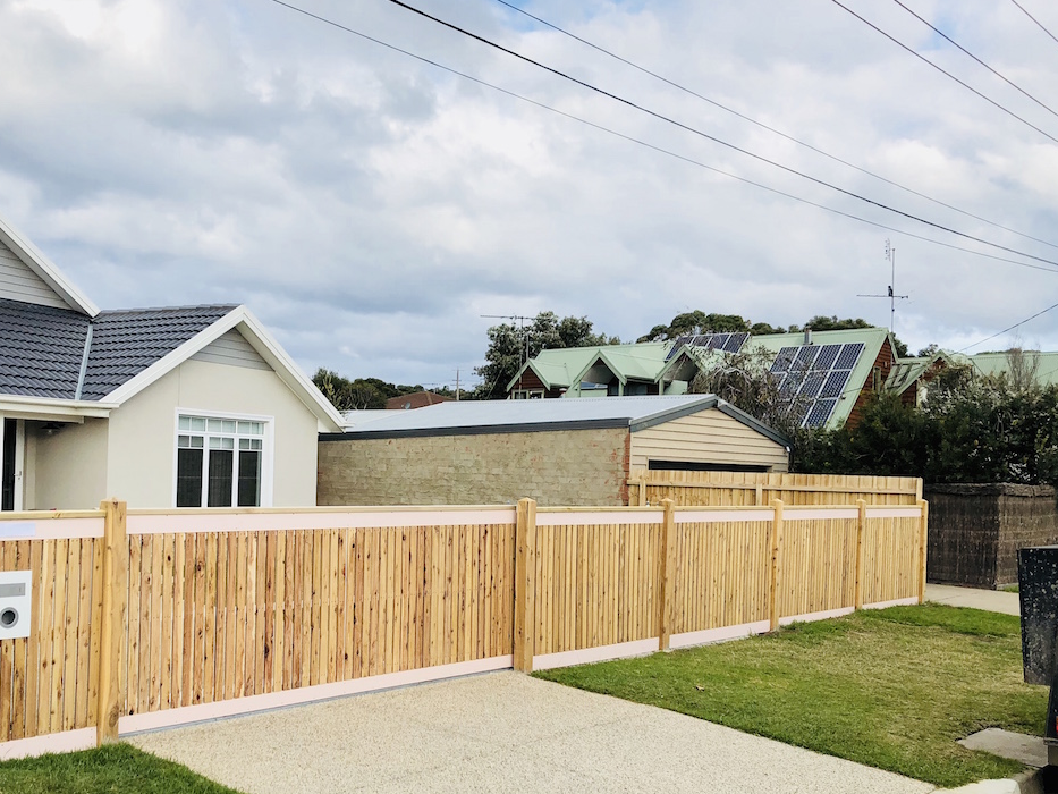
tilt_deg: -0.5
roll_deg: -0.8
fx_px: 1100
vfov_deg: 39.5
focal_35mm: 36
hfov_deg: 50.9
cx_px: 400
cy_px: 473
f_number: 1.8
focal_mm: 3.99
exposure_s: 1/1230
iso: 20
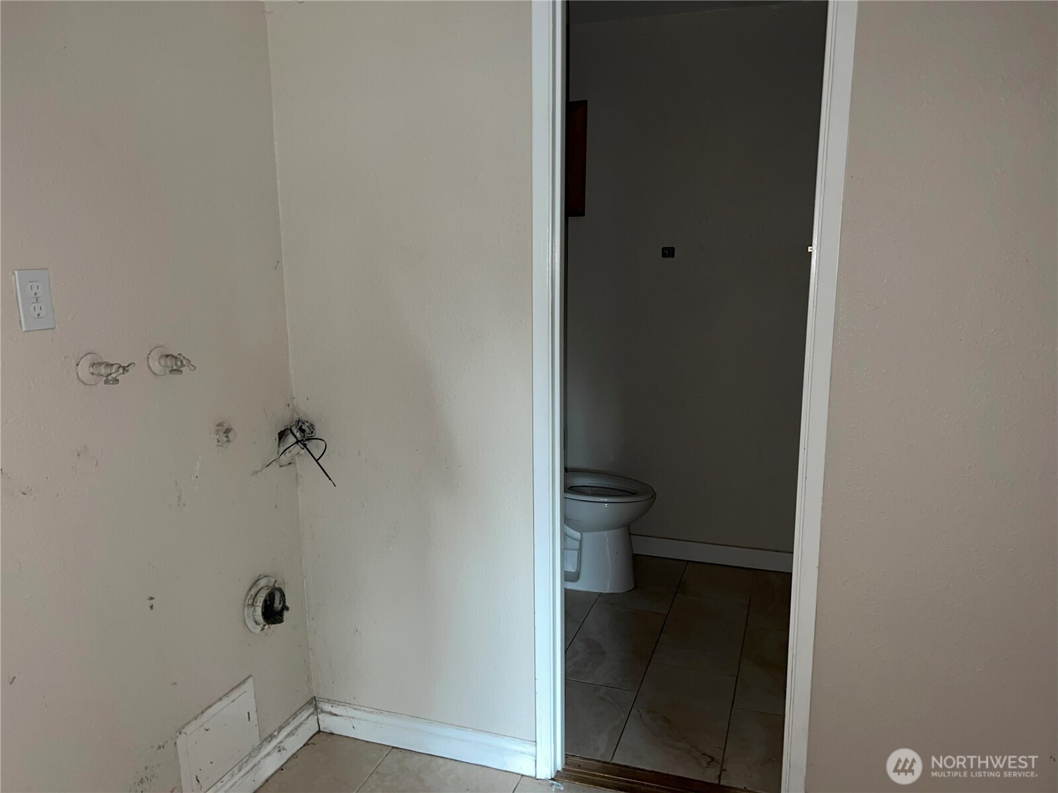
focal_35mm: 26
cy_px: 396
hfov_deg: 67.3
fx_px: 795
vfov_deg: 53.1
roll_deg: +1.0
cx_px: 529
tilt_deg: -11.4
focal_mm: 5.7
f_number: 1.5
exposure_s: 1/11
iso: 64
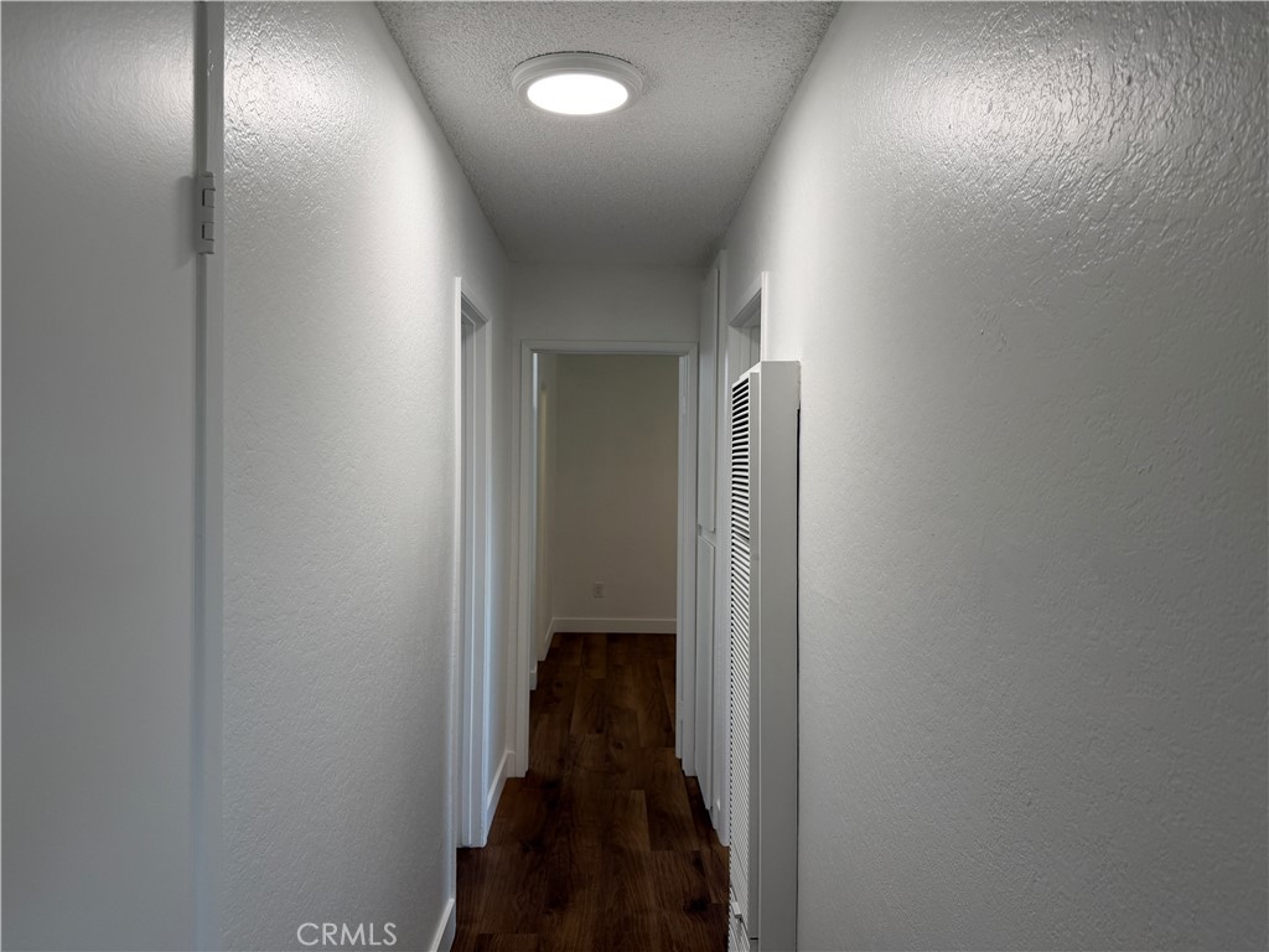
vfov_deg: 56.8
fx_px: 880
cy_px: 476
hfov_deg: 71.6
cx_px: 634
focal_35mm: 24
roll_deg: -0.2
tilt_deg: -1.5
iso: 64
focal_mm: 6.76
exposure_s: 1/120
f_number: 1.78
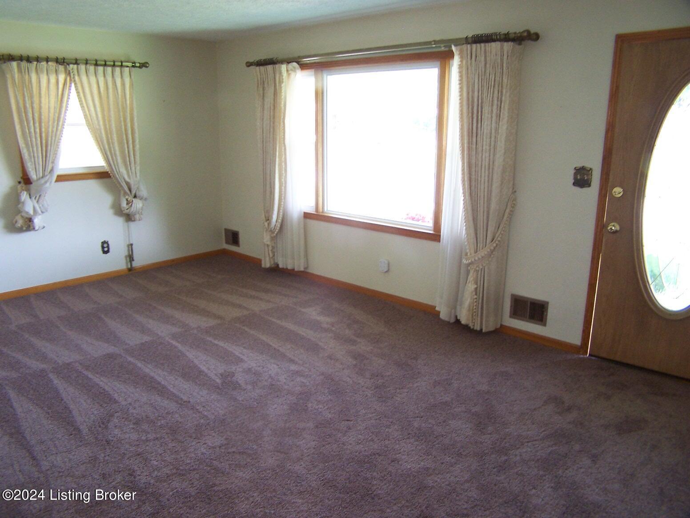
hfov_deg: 49.0
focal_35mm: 38
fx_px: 757
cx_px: 345
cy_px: 259
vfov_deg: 37.7
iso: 140
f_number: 2.8
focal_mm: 6.3
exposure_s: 1/20
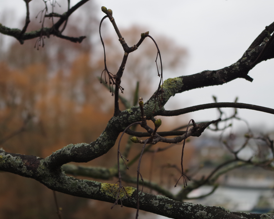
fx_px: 949
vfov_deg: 13.2
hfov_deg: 16.4
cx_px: 139
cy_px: 129
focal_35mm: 117
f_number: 5.6
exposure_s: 1/200
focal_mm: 55
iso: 400
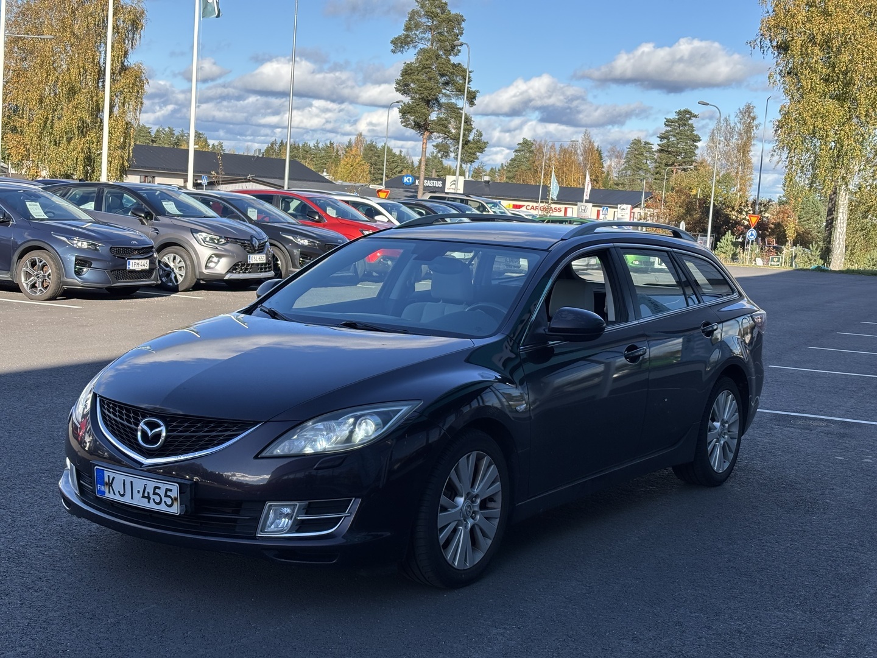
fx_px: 1317
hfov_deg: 36.8
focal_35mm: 52
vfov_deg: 28.0
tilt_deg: -5.5
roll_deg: -4.4
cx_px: 438
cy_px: 329
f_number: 1.6
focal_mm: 5.96
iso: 32
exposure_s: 1/1248
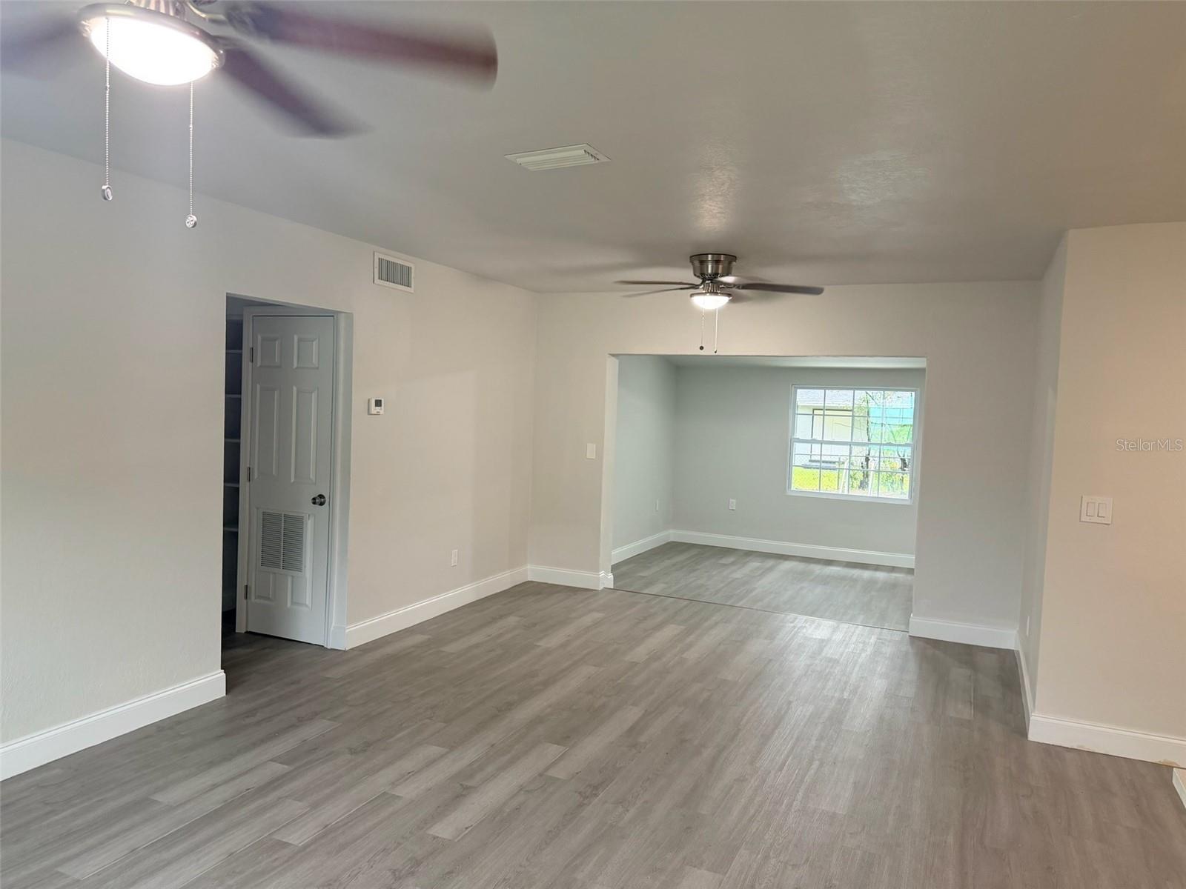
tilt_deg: -3.8
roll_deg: -1.9
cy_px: 444
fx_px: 822
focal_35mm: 24
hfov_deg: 71.6
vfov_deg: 56.8
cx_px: 593
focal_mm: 6.76
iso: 160
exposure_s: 1/60
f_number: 1.78
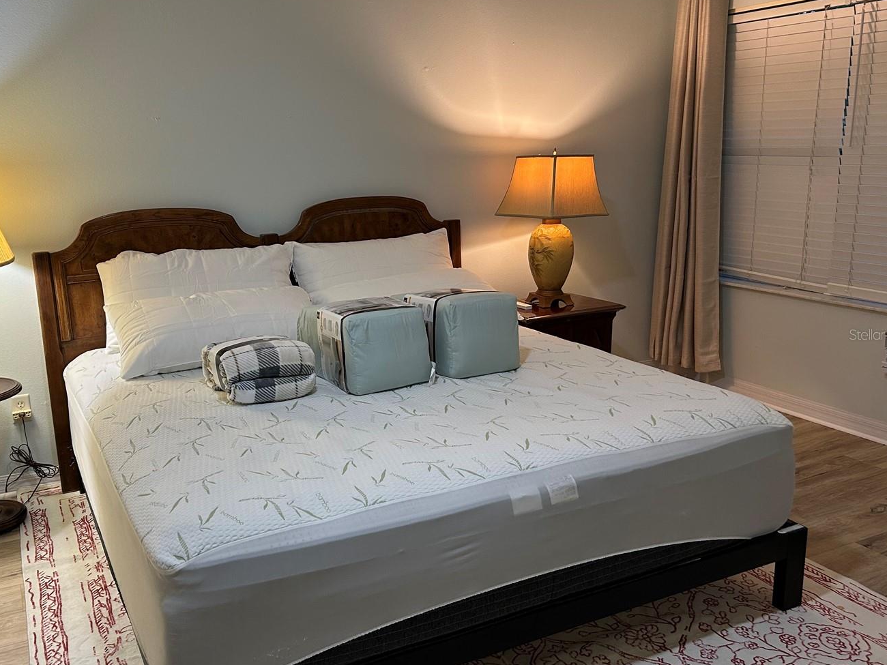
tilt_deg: -13.5
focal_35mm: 32
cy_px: 334
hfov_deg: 56.5
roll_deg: +1.9
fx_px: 820
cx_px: 368
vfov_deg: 44.2
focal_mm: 5.7
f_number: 1.5
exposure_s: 1/60
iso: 125
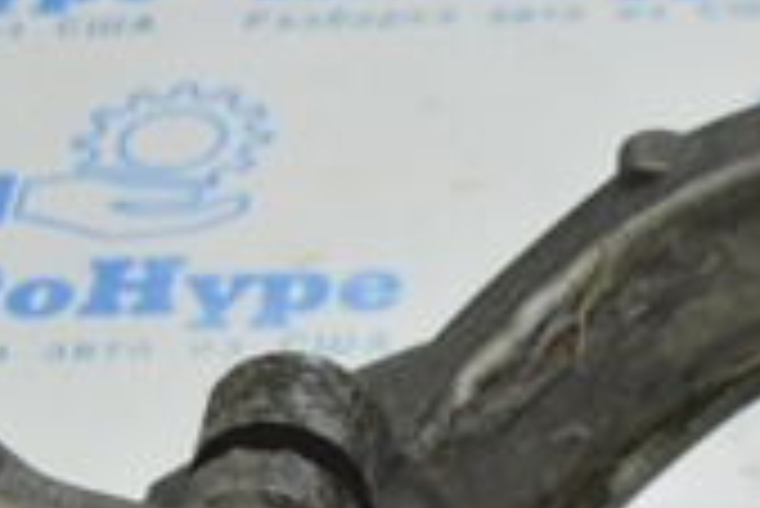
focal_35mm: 170
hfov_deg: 11.9
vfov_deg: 8.0
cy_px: 546
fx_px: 3592
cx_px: 809
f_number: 4.2
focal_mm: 30
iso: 400
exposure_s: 1/50
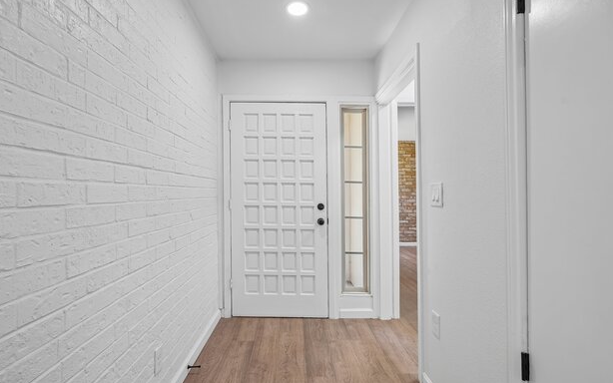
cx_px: 305
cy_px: 193
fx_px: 293
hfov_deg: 92.6
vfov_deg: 66.4
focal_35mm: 18
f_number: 8
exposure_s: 1/30
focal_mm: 16.5
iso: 250
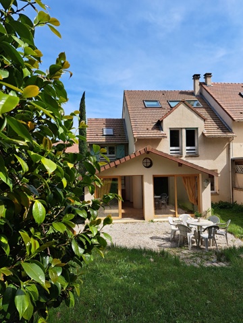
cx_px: 122
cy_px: 162
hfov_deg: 56.8
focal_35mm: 24
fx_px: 225
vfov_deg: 71.6
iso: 50
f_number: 1.8
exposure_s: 1/887
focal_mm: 5.23
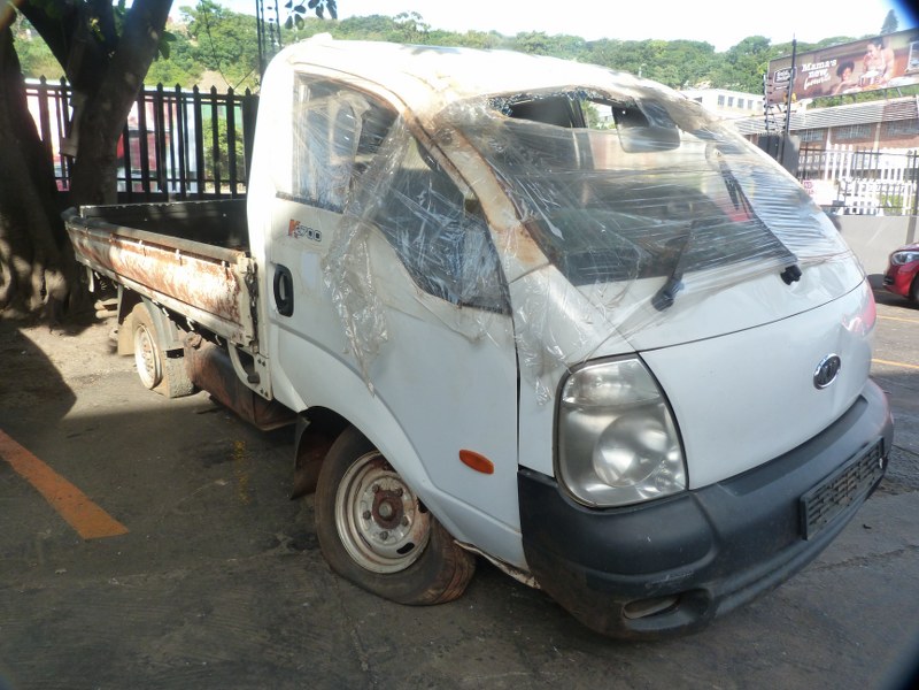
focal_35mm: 25
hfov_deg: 69.4
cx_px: 460
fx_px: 664
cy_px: 345
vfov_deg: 54.9
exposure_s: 1/125
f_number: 4
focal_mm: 4.5
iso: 125
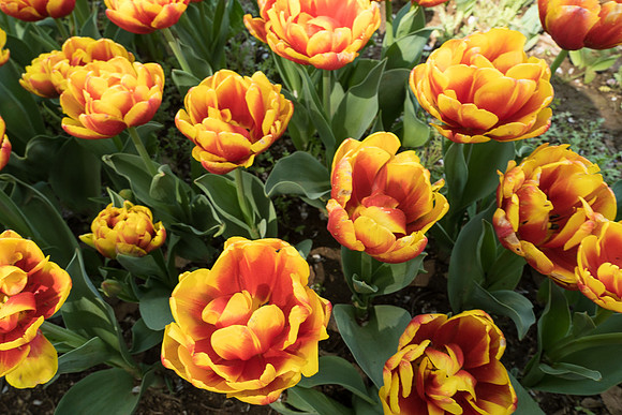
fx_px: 484
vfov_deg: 46.4
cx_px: 311
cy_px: 208
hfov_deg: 65.5
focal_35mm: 28
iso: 400
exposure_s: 1/30
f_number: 14
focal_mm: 28
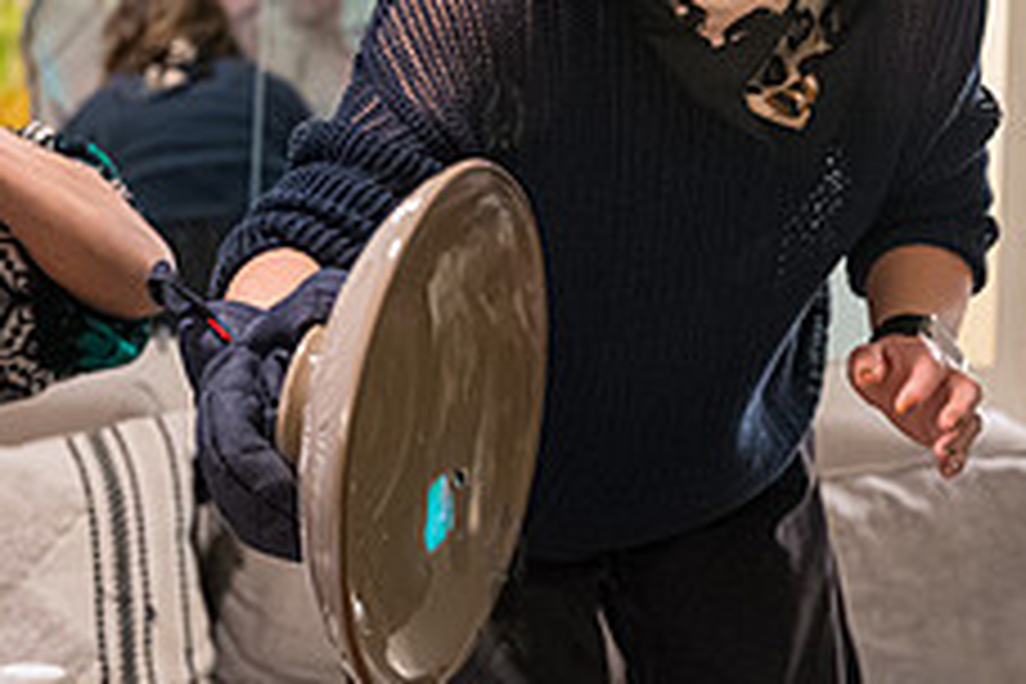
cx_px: 500
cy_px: 148
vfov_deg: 15.3
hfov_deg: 22.9
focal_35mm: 89
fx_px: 2536
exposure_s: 1/160
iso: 12800
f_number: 3.2
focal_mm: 35
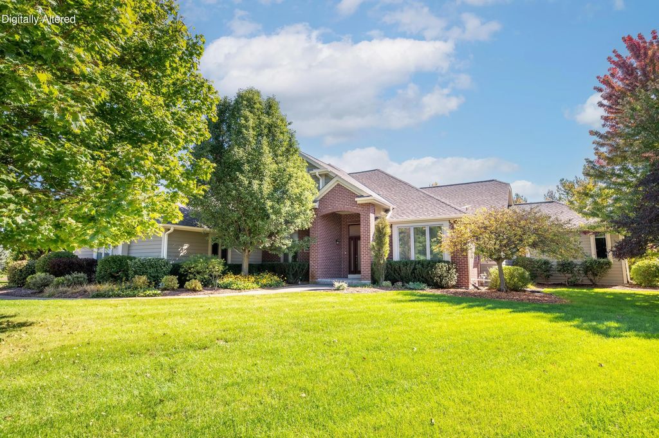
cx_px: 330
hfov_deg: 84.0
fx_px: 366
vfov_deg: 61.8
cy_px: 219
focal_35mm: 20
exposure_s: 1/500
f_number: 8
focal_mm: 20
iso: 320
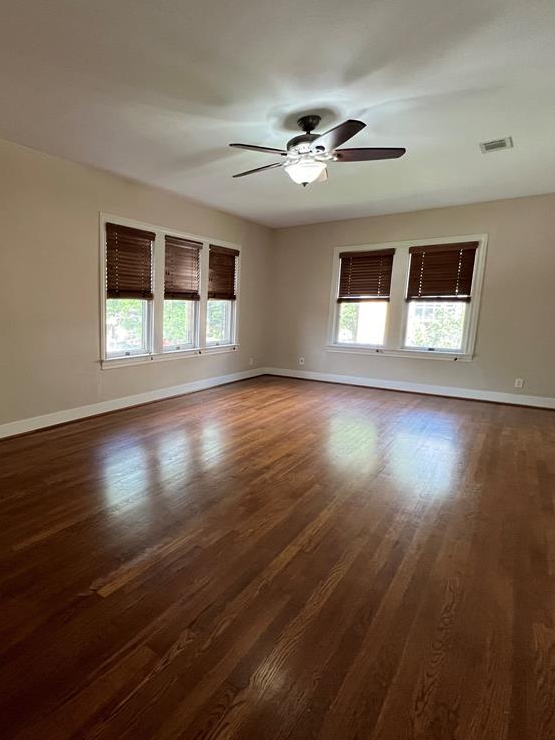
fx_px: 385
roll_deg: -0.9
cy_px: 369
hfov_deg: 68.4
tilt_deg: -8.4
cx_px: 161
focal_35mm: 18
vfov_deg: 87.8
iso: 320
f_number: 1.8
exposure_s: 1/60
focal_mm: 1.57
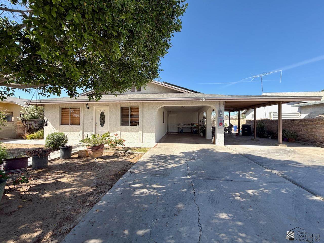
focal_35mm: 14
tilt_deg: +1.1
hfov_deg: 102.1
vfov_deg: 85.7
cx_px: 162
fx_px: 131
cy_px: 122
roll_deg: +0.5
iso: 32
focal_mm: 2.22
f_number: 2.2
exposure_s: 1/770
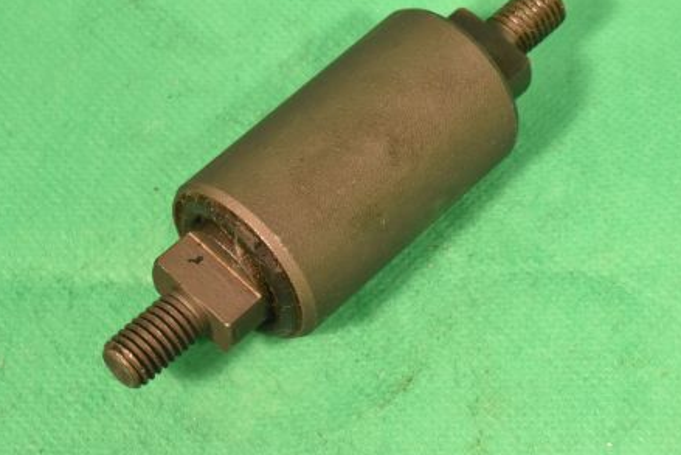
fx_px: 2132
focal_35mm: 113
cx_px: 346
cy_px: 157
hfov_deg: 18.1
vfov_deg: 12.2
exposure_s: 1/100
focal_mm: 55
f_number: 18
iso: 3200
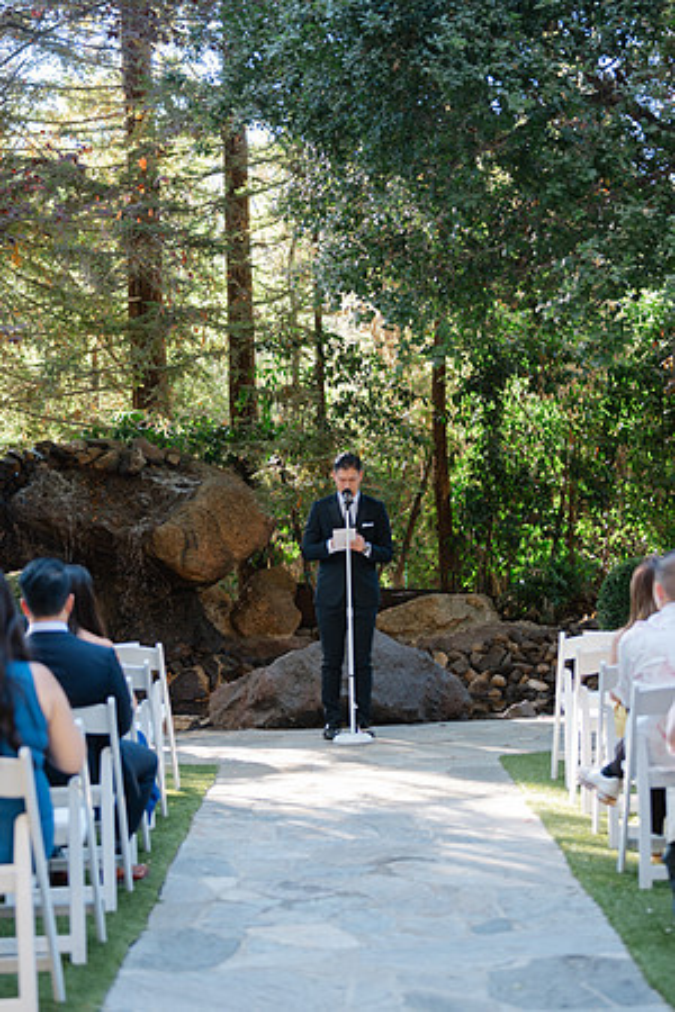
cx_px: 338
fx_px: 2109
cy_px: 506
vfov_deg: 27.0
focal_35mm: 75
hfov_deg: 18.2
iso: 140
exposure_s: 1/125
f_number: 1.8
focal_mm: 50
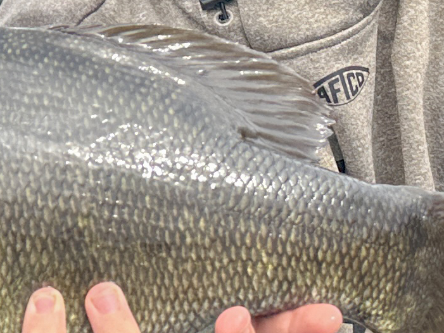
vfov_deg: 10.7
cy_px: 323
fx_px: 1770
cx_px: 135
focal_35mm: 138
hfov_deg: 14.3
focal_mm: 6.86
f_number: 1.78
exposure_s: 1/1072
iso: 80
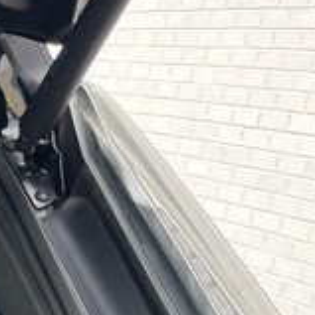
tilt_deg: -19.8
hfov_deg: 10.0
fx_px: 1524
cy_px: 606
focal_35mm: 148
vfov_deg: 10.9
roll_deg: -0.7
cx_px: -501
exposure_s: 1/132
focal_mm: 5.1
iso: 40
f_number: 1.6
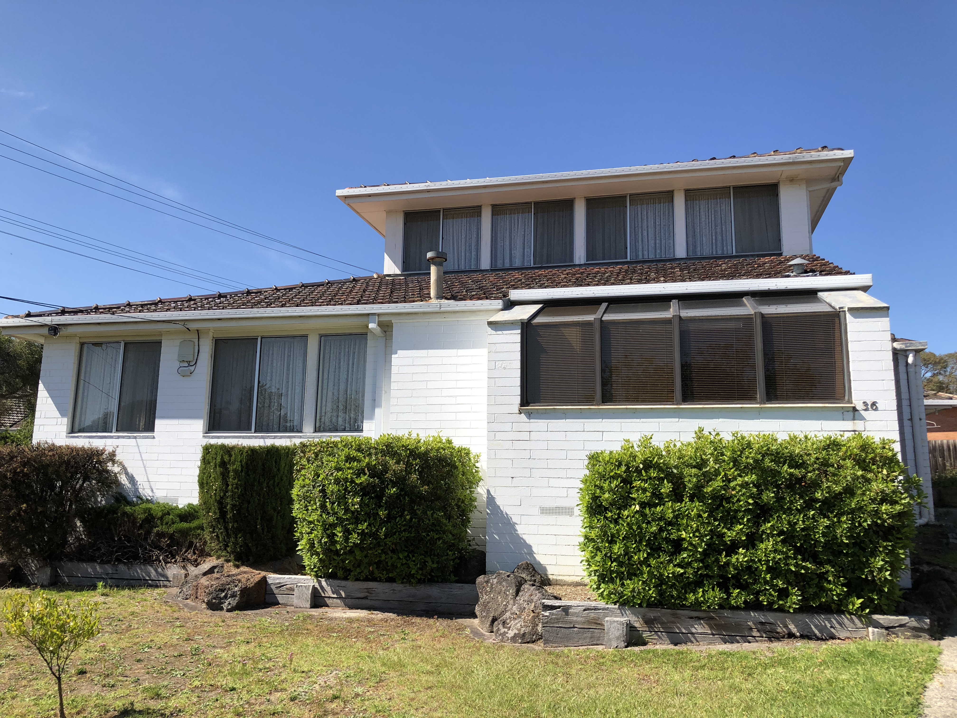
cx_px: 478
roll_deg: -0.7
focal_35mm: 28
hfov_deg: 63.4
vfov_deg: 49.7
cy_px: 359
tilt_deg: +8.8
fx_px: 774
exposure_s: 1/1656
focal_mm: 3.99
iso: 20
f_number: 1.8
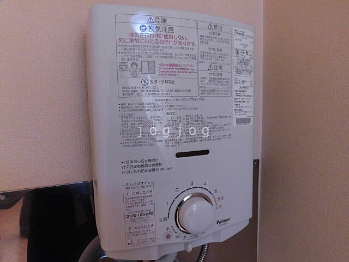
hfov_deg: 71.6
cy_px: 131
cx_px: 174
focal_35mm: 24
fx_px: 242
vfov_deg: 56.8
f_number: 3.1
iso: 320
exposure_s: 1/30
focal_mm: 4.3
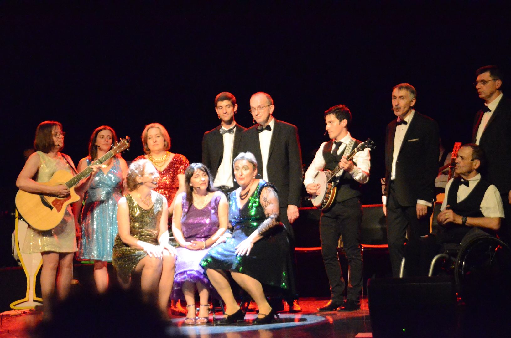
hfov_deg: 19.0
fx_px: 1530
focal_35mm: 108
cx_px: 256
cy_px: 169
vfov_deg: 12.6
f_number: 5.3
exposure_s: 1/100
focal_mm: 72
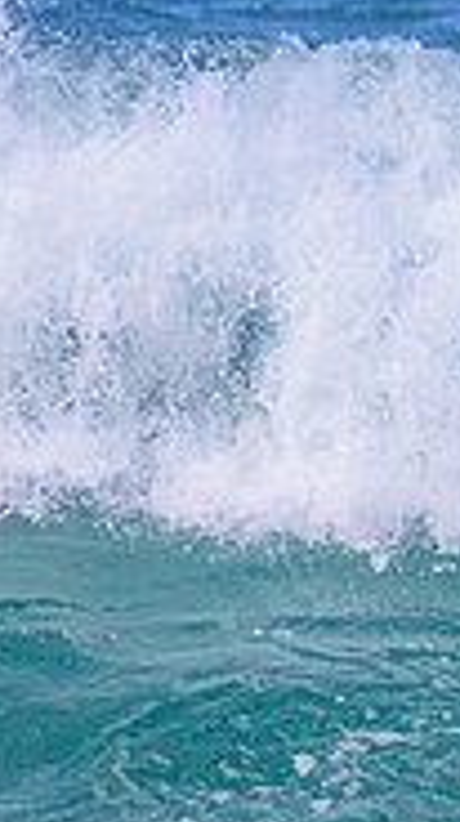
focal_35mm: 2644
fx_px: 57545
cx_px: 1134
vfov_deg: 0.8
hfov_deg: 0.5
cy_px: 641
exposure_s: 1/1600
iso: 2500
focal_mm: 800
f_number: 11
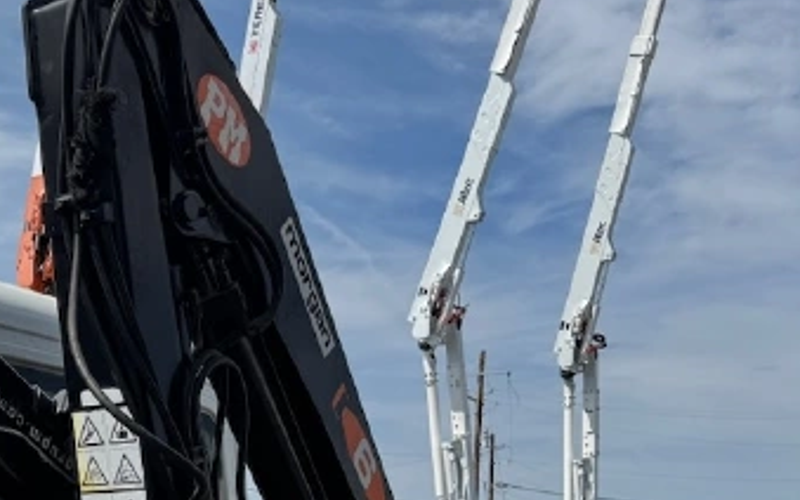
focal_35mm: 60
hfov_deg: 32.2
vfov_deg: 20.2
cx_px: 64
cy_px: 613
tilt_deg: -1.8
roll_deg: -1.0
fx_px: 1308
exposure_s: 1/6410
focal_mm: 6.76
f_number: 1.78
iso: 80
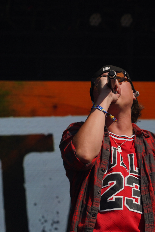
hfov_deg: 8.7
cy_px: 116
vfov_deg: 13.0
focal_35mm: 158
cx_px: 122
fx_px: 1020
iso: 100
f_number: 8
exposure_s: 1/640
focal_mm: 105
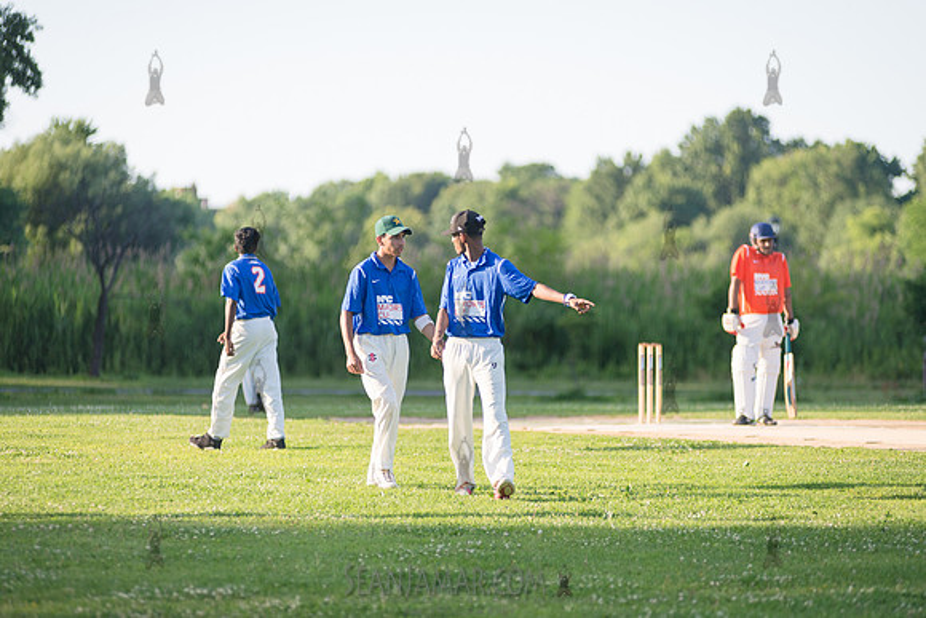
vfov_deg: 7.4
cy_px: 309
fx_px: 4760
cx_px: 463
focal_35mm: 185
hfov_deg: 11.1
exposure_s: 1/2000
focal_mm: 185
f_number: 2.8
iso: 400
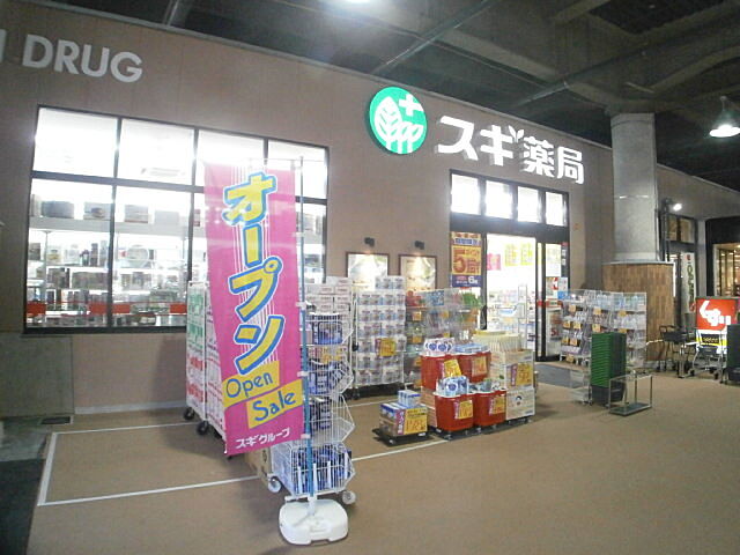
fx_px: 770
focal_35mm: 36
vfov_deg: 39.7
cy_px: 278
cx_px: 370
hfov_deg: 51.4
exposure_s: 1/80
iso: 800
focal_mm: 6.4
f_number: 3.1
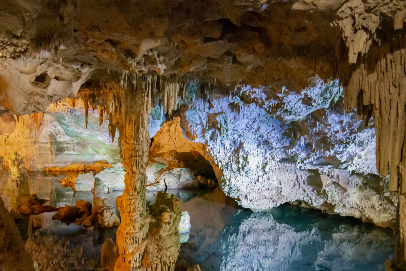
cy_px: 136
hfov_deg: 73.7
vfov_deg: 53.1
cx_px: 203
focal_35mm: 24
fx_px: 271
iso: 14400
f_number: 2.8
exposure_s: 1/25
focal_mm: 16
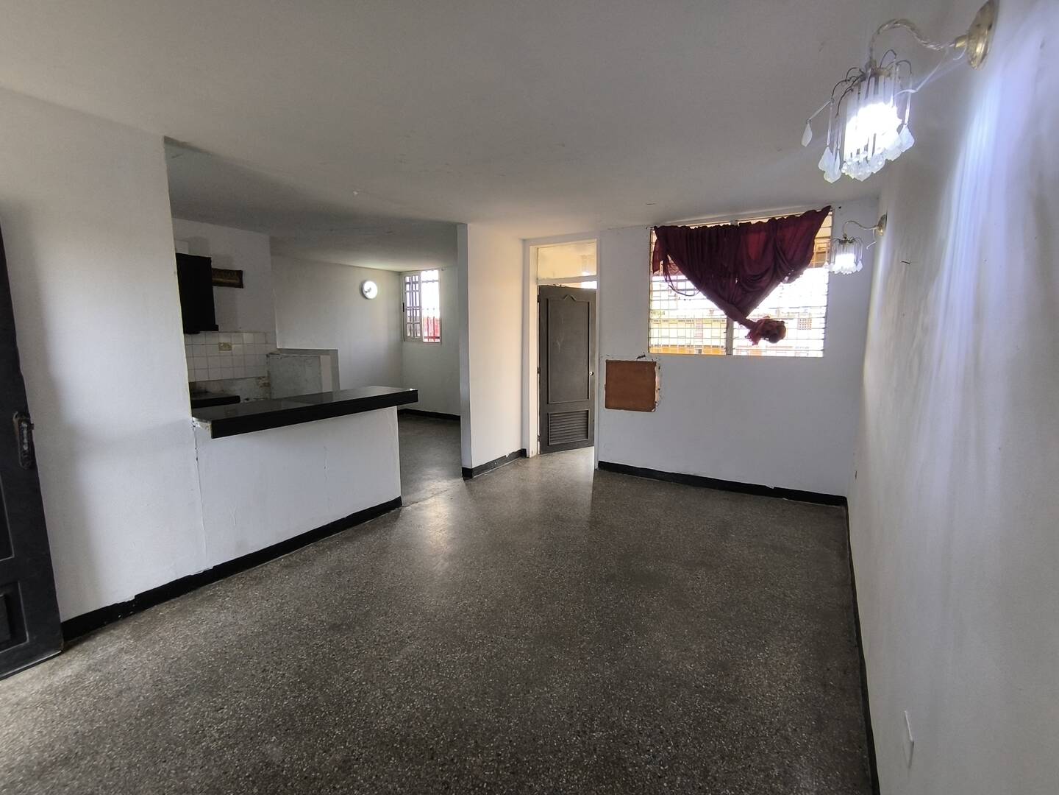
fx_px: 489
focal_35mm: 16
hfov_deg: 94.5
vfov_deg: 78.1
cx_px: 530
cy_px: 398
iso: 125
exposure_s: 1/50
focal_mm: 1.65
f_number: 2.2
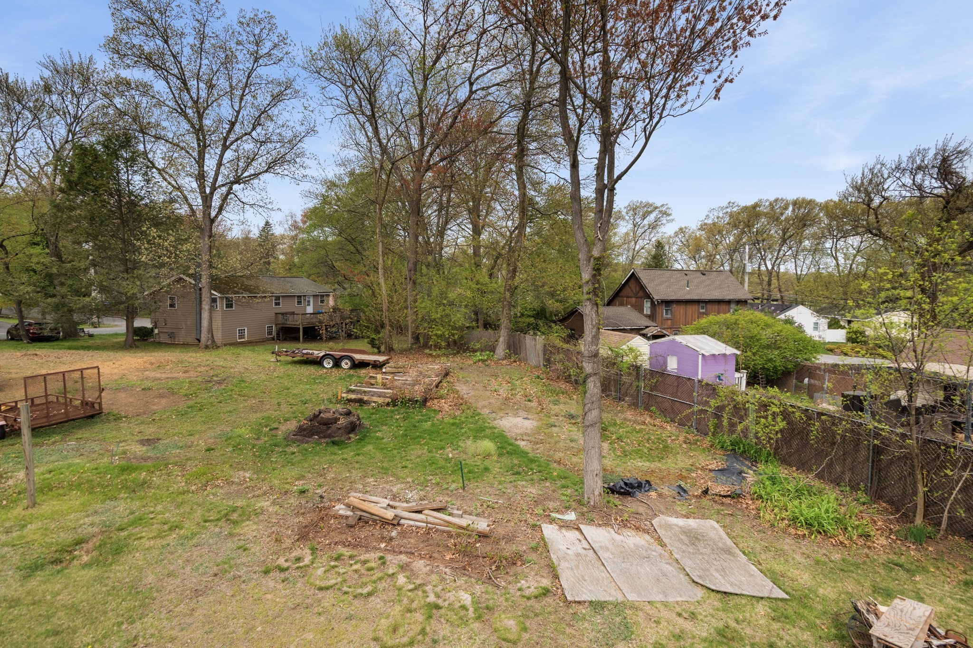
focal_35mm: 15
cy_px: 324
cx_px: 486
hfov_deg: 100.4
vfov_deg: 77.3
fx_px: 405
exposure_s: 1/160
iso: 250
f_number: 8
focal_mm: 10
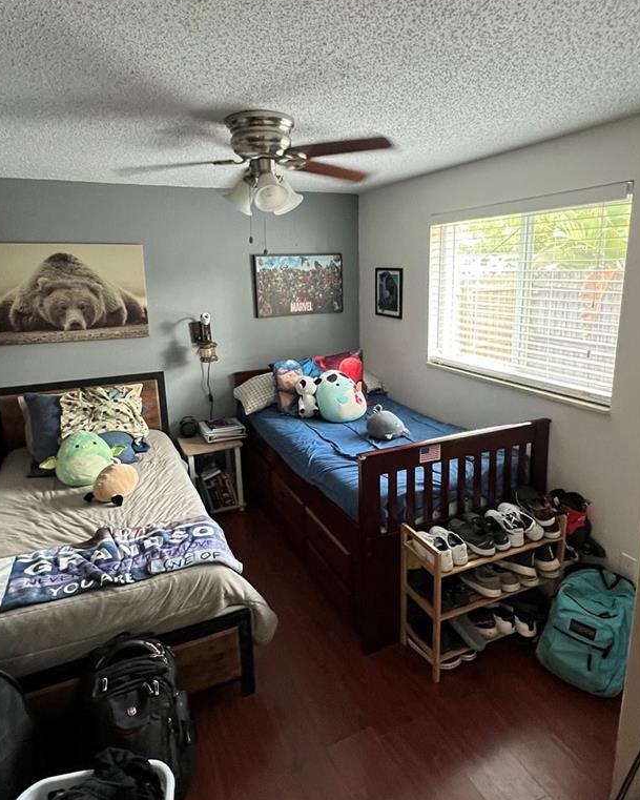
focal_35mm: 20
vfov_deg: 80.3
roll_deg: +1.3
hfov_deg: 68.1
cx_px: 328
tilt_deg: -12.7
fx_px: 473
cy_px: 381
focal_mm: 1.57
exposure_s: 1/60
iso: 640
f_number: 1.8
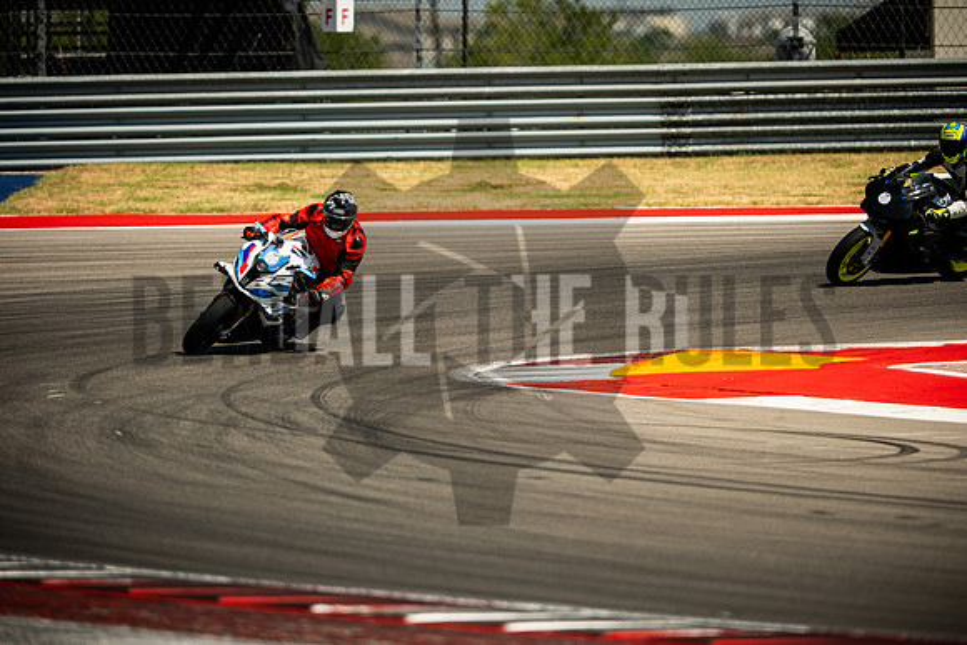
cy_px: 322
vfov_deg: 3.3
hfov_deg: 4.9
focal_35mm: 420
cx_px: 484
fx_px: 11284
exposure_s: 1/2000
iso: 200
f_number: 2.8
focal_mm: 280
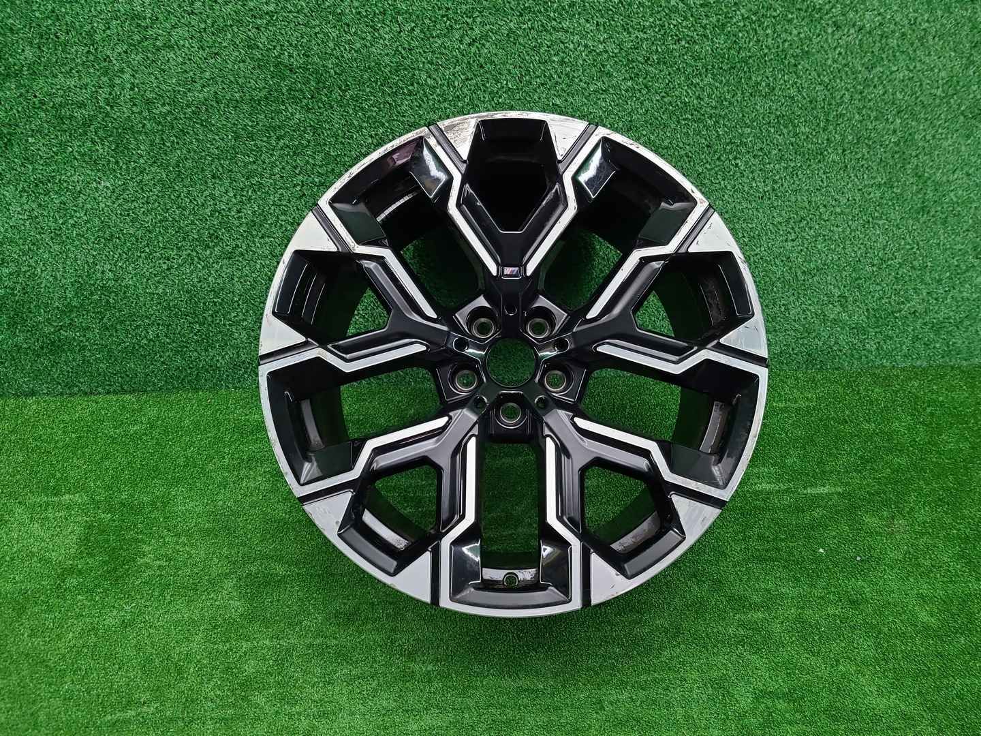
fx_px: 737
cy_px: 368
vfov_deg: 53.1
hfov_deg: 67.3
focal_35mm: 26
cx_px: 490
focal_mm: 5.4
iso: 158
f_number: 1.8
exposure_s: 1/50
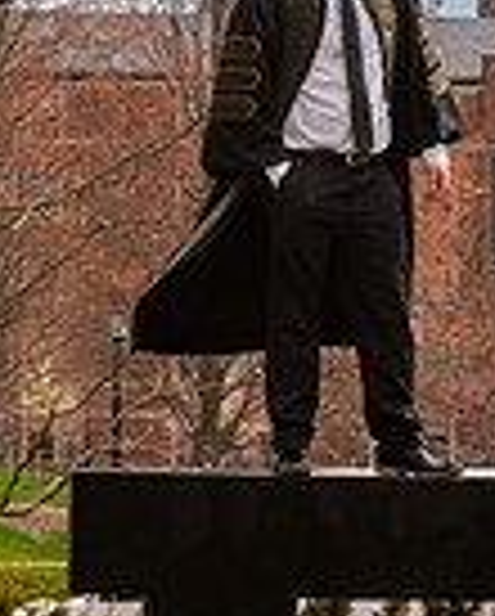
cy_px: 175
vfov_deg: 6.6
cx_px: 349
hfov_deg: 5.3
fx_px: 5335
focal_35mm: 292
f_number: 9
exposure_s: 1/125
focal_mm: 95
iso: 125
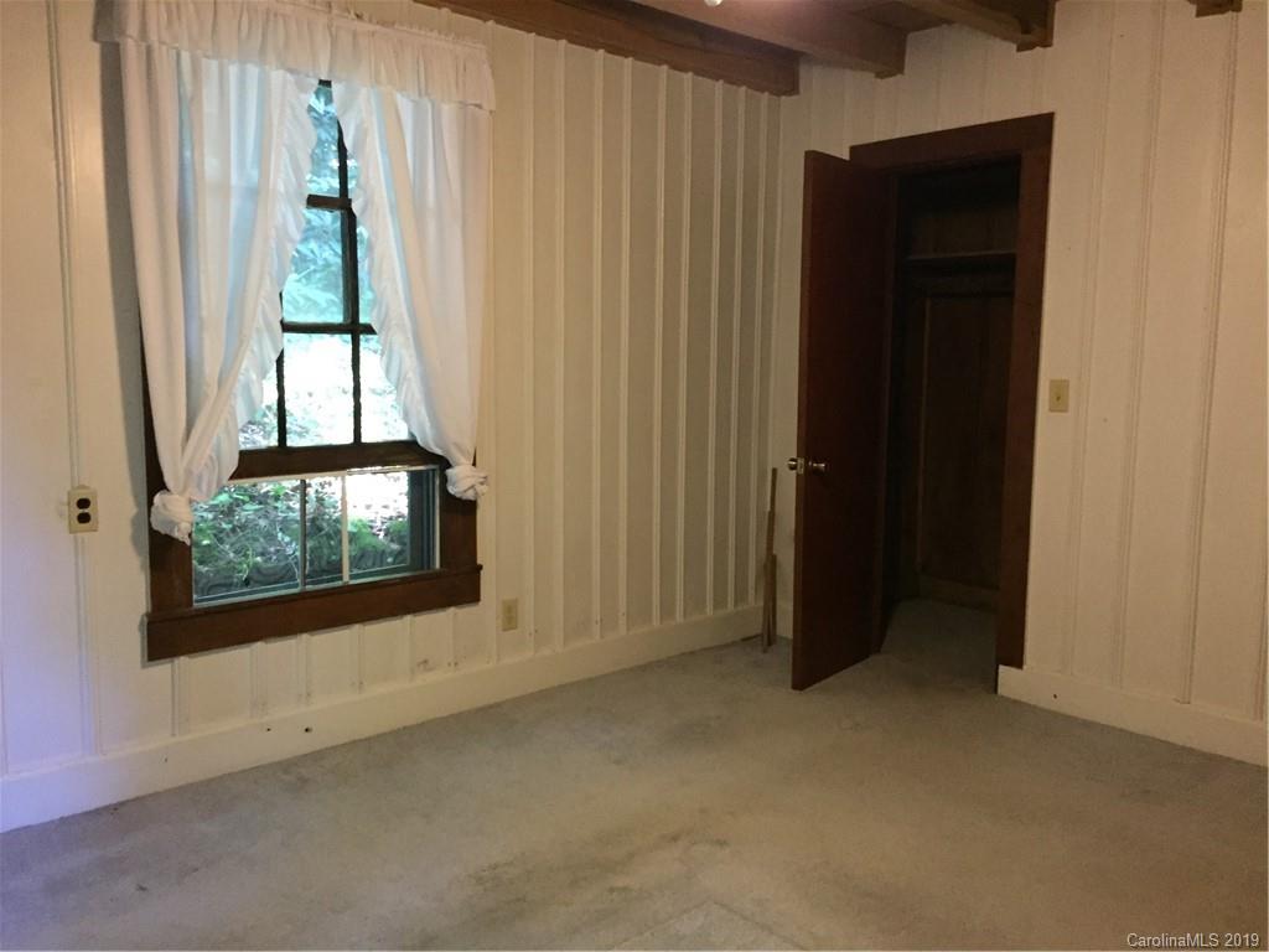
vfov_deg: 48.2
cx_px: 634
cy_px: 476
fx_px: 1063
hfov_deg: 61.7
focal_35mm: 29
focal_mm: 4.15
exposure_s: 1/15
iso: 400
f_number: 2.2
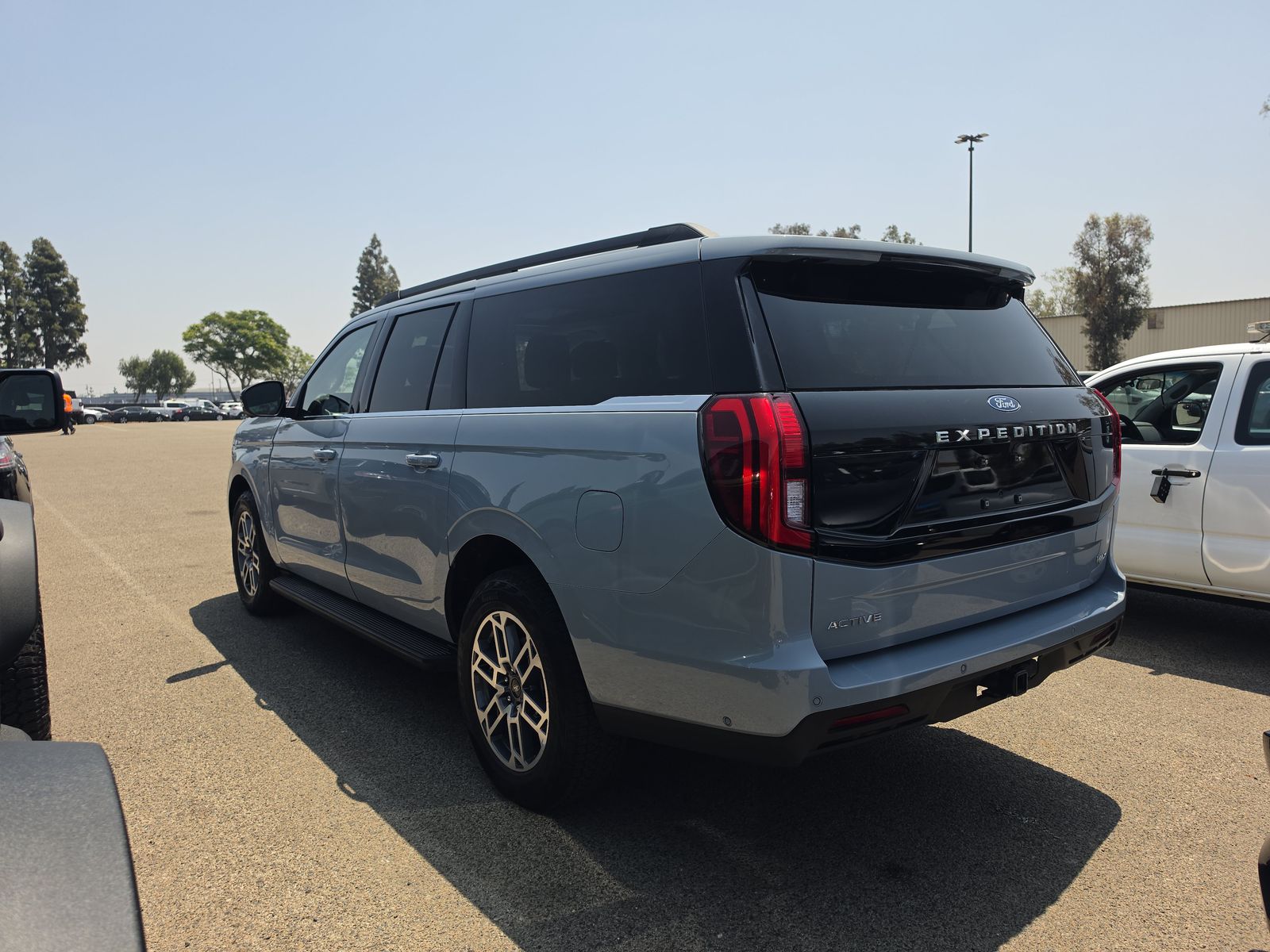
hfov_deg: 73.9
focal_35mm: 23
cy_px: 476
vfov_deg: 58.9
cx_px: 635
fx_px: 844
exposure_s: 1/754
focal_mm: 6.5
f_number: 1.4
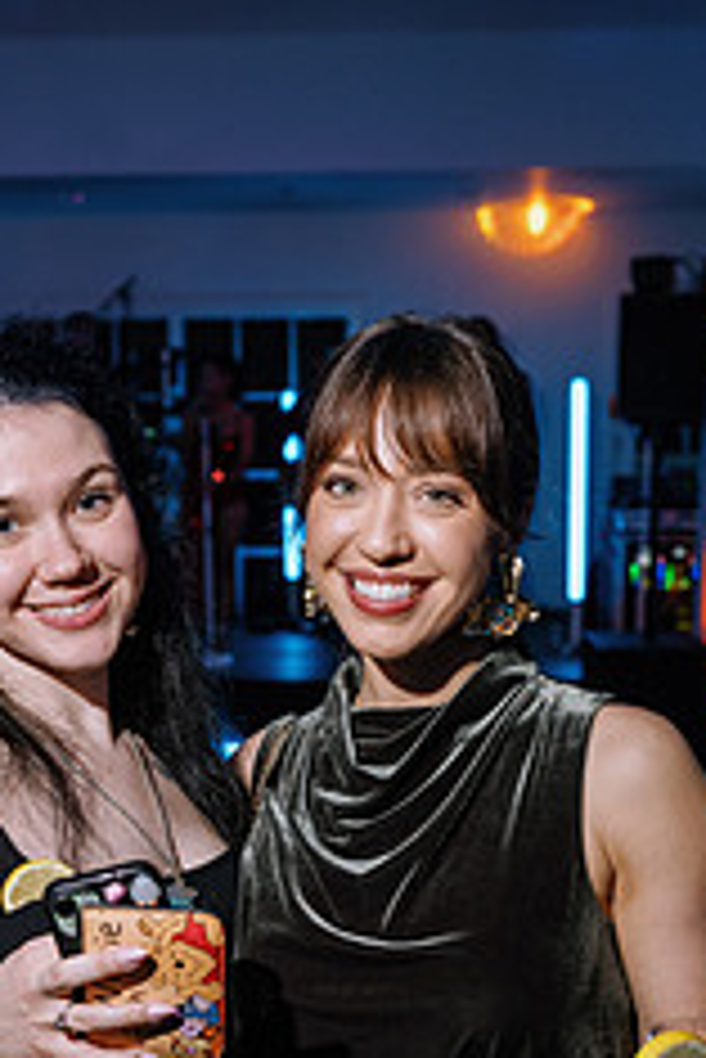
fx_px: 1968
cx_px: 261
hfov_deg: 20.3
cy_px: 891
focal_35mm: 67
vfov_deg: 29.2
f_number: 4
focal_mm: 35
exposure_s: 1/100
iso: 800
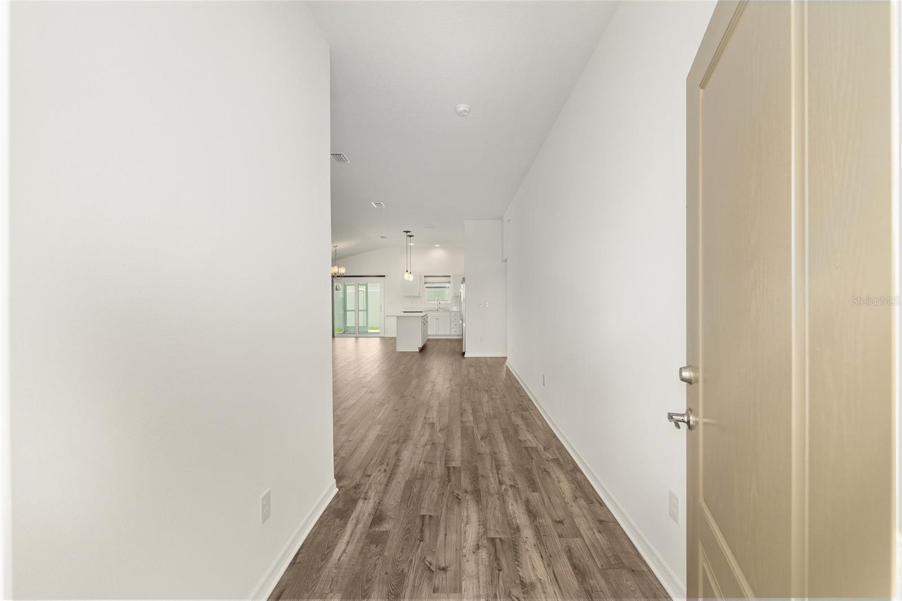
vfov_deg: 81.2
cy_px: 300
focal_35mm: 14
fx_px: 351
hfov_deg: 104.3
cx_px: 451
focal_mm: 14
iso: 400
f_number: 8
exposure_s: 1/60
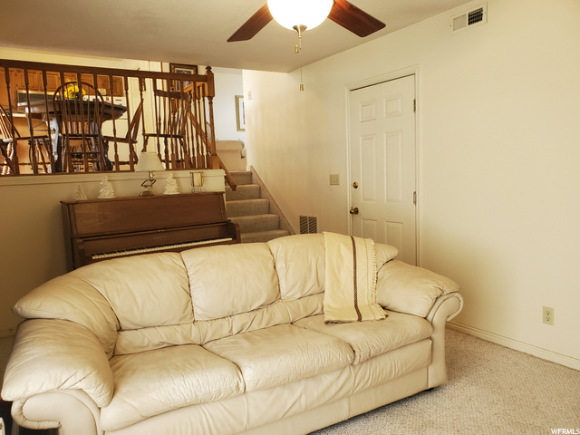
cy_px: 218
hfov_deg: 67.3
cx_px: 290
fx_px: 436
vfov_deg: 53.1
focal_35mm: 26
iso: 200
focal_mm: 4.3
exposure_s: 1/40
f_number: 2.4
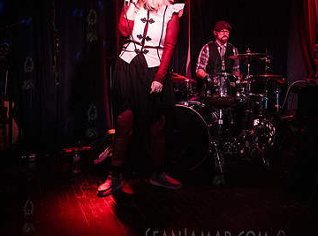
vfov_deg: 33.7
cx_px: 189
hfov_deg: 44.7
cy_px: 73
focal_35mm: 42
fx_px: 384
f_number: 3.2
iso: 12800
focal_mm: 24
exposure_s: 1/400
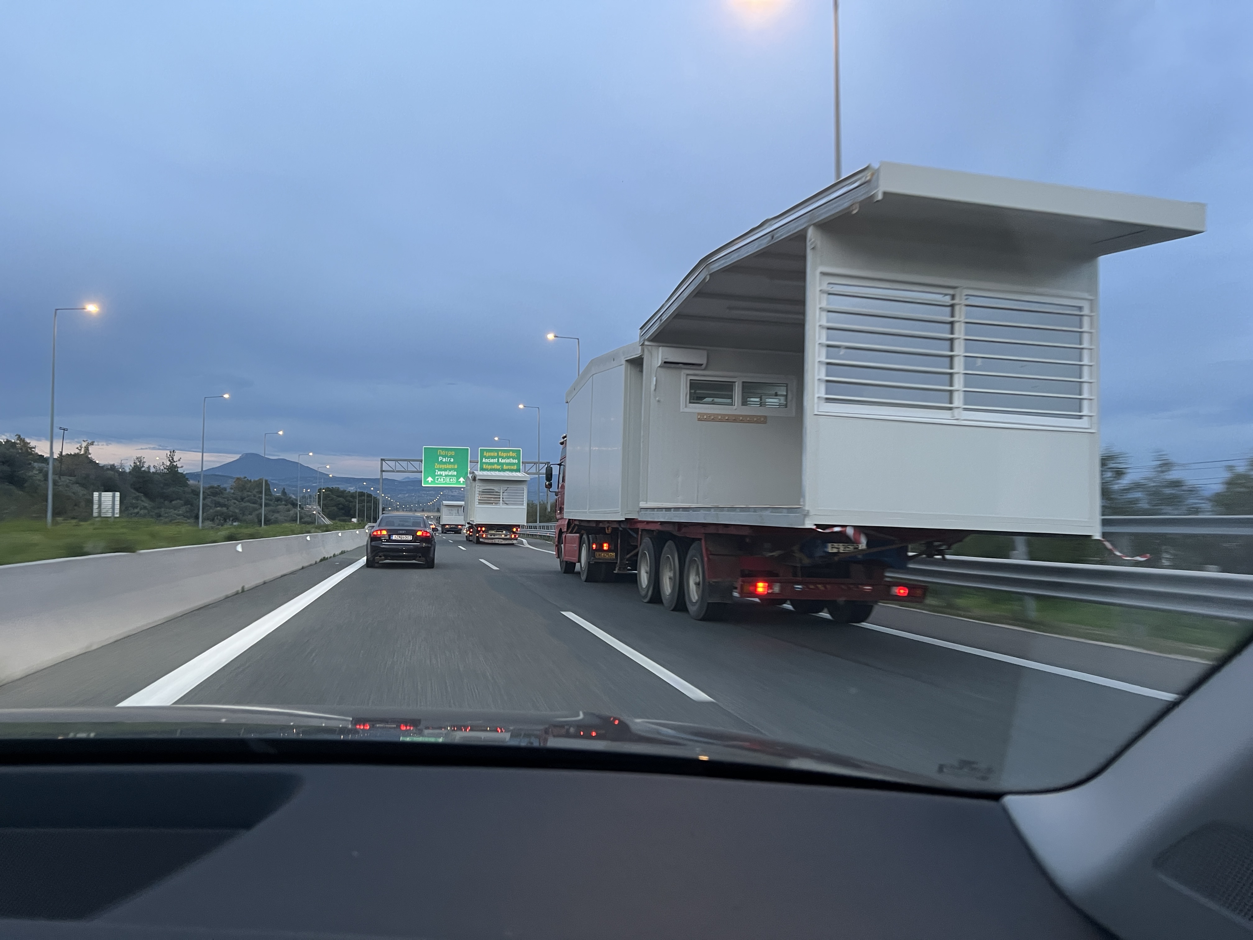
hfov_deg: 67.3
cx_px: 626
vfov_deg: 53.1
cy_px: 470
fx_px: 941
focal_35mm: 26
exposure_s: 1/68
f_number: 1.5
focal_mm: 5.7
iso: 125
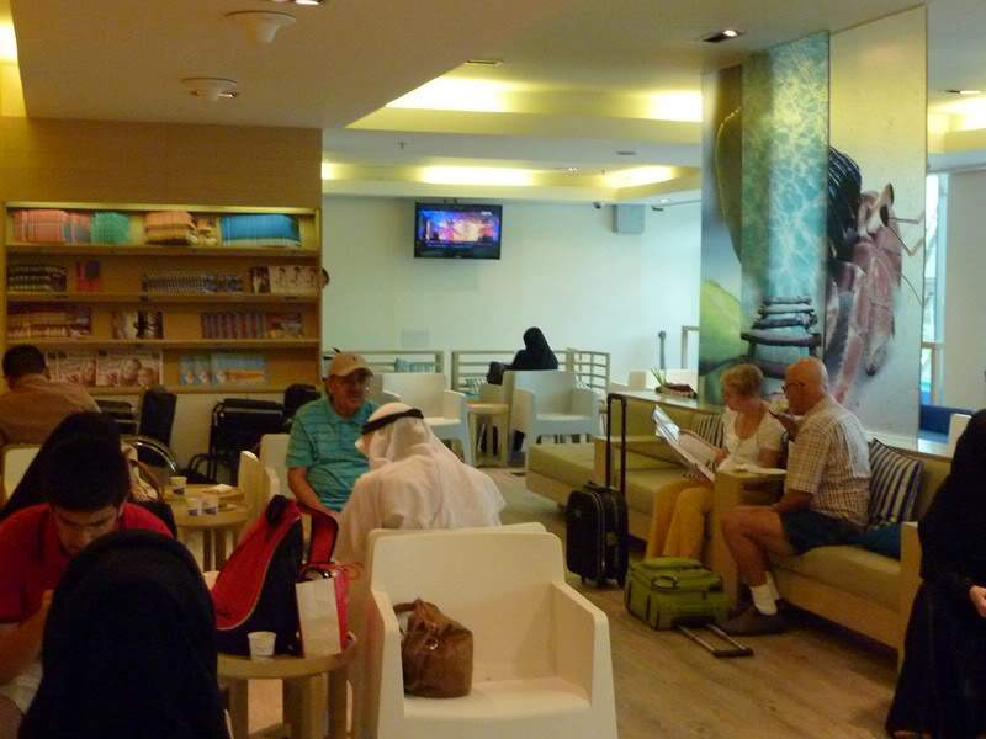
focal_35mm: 48
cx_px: 493
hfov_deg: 39.7
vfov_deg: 30.3
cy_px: 370
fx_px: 1367
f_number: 3.6
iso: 500
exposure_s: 1/30
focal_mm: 6.5
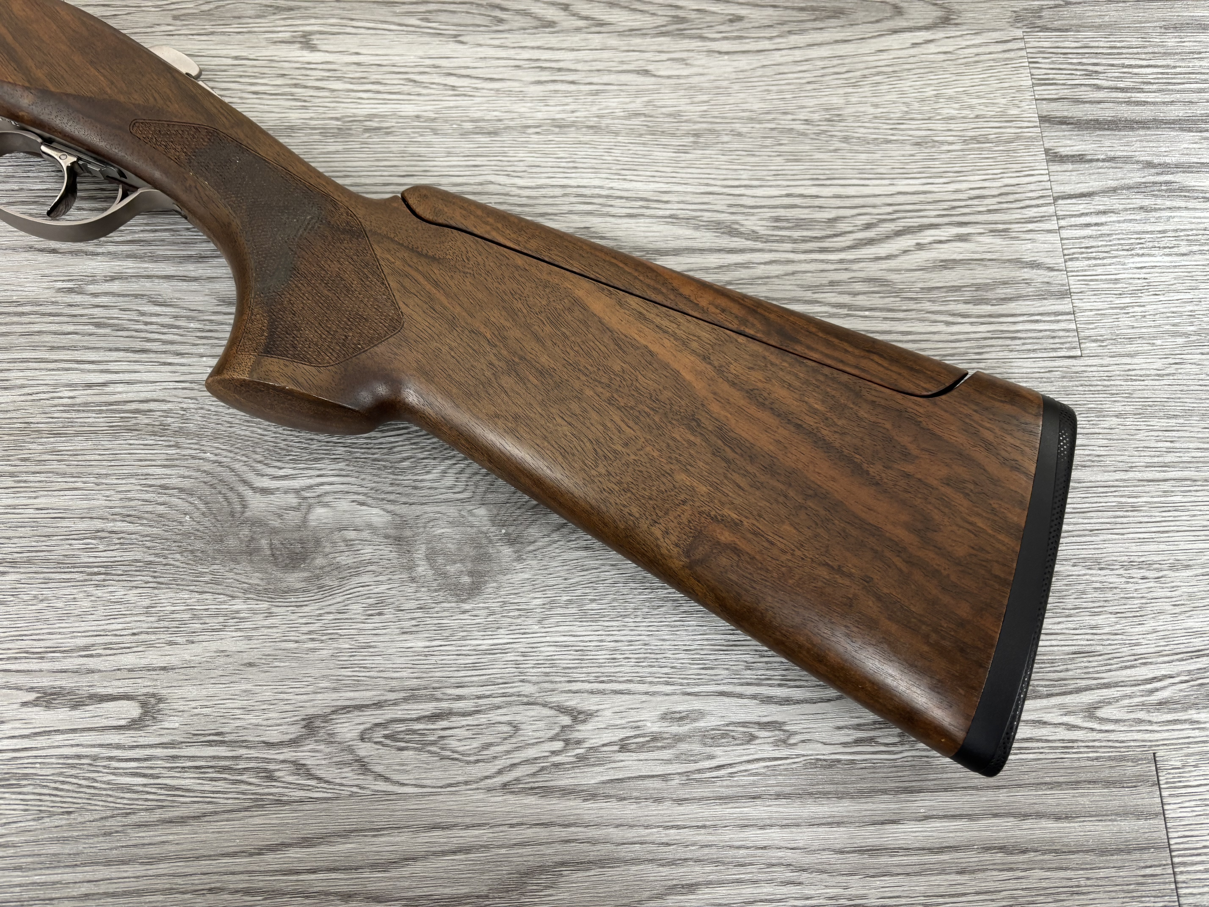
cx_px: 604
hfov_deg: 67.3
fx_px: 908
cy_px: 454
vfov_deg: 53.1
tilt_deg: -75.6
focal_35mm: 26
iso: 125
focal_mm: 5.96
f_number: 1.6
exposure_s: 1/50
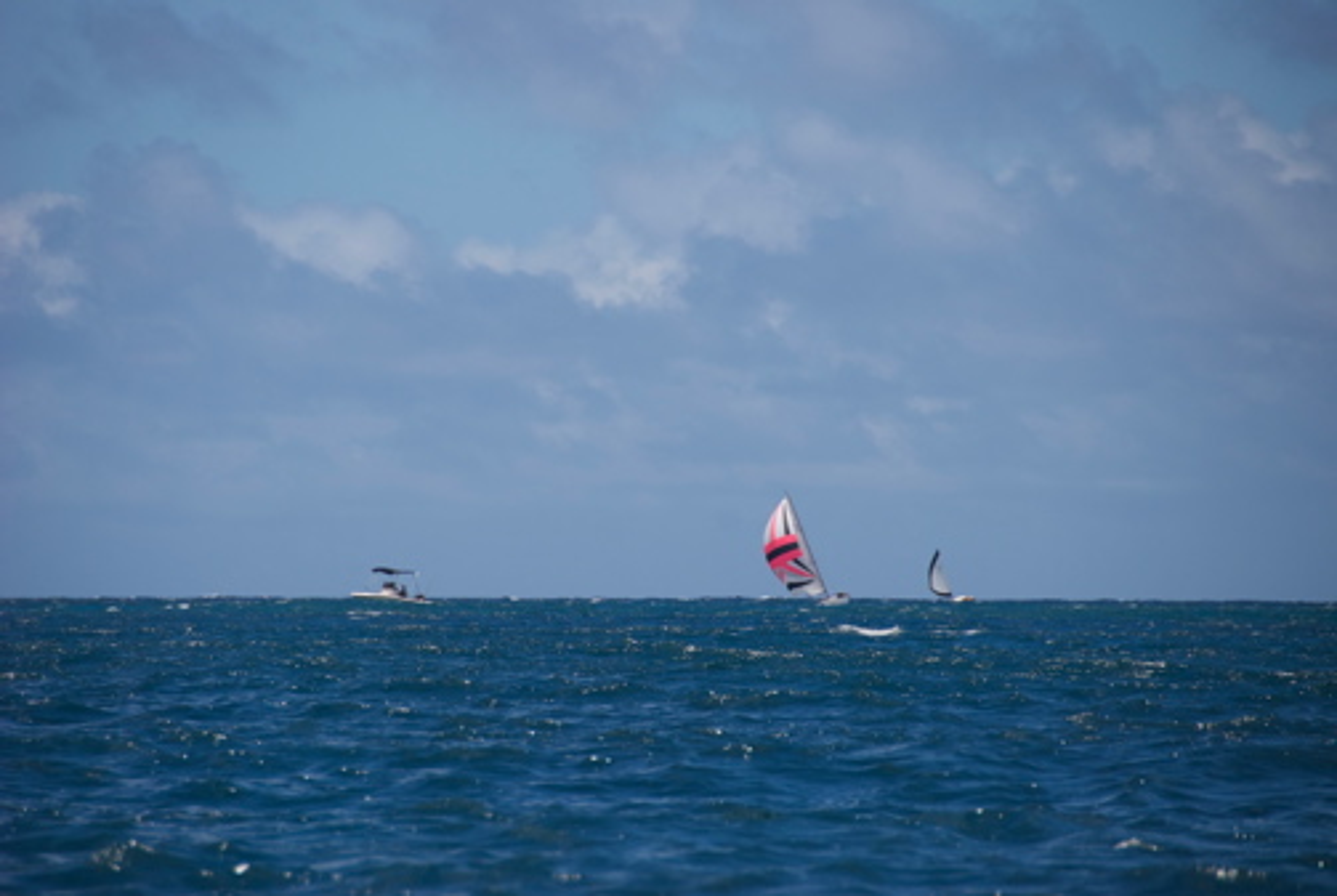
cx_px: 668
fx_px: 11158
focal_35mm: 300
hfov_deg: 6.9
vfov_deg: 4.6
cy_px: 448
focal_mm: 200
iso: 250
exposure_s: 1/1600
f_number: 5.6
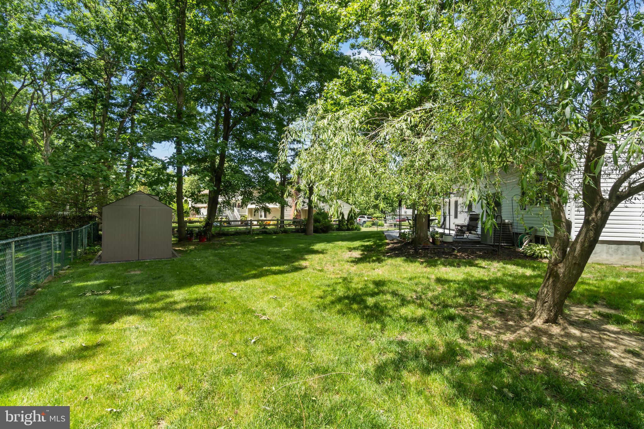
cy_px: 214
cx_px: 322
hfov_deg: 100.4
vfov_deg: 77.3
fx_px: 268
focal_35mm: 15
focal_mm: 10
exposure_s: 1/80
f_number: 9
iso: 160
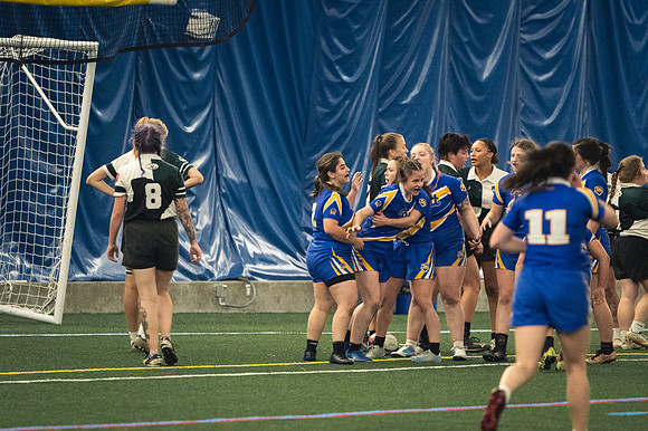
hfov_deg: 6.9
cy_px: 216
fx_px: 5397
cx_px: 324
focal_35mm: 300
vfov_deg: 4.6
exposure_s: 1/500
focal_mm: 200
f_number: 2.8
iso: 7200
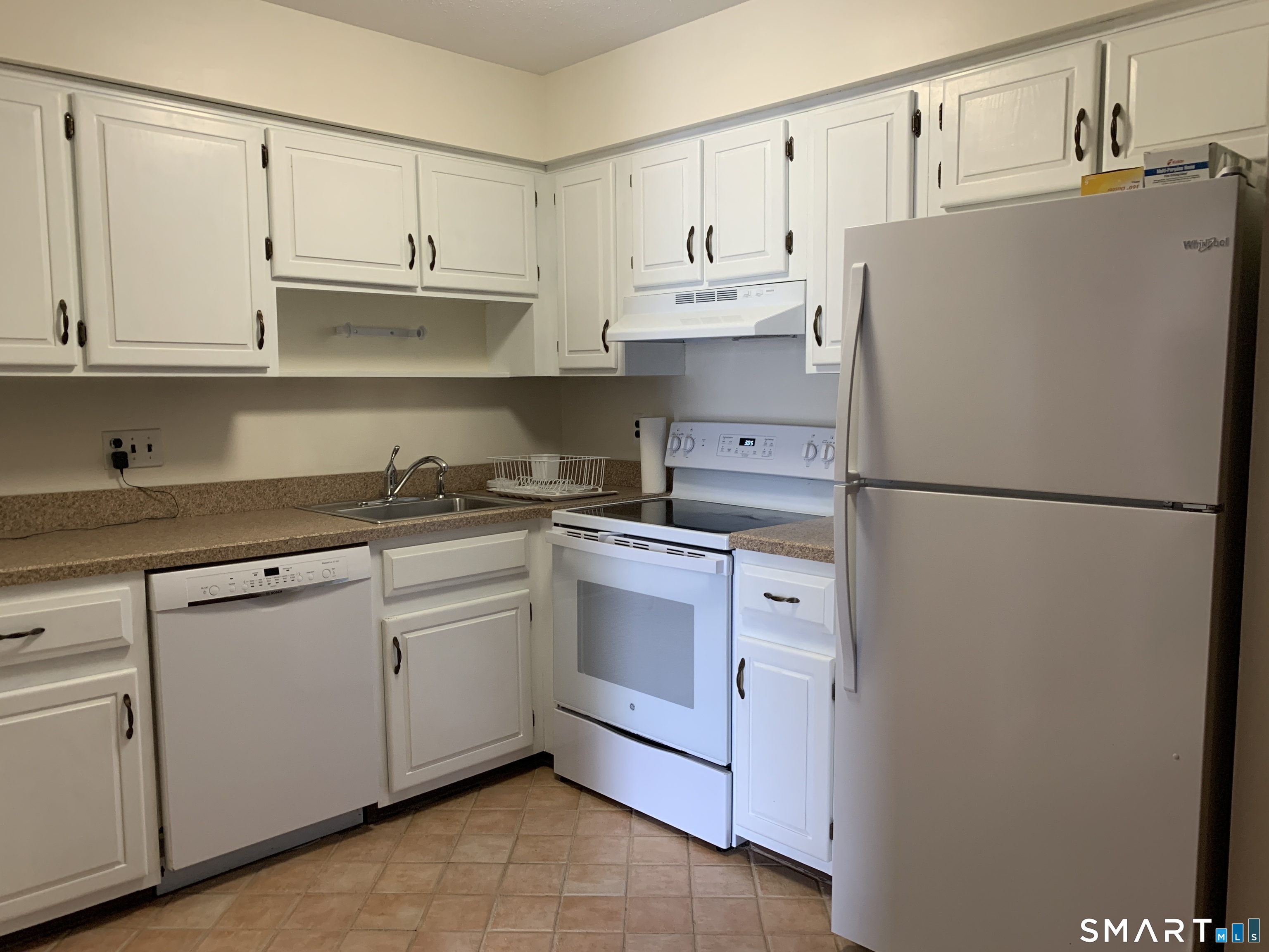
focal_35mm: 26
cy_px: 476
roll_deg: +0.0
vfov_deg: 53.1
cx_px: 634
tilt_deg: -6.9
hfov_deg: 67.3
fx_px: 953
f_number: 1.8
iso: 160
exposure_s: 1/60
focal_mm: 4.25
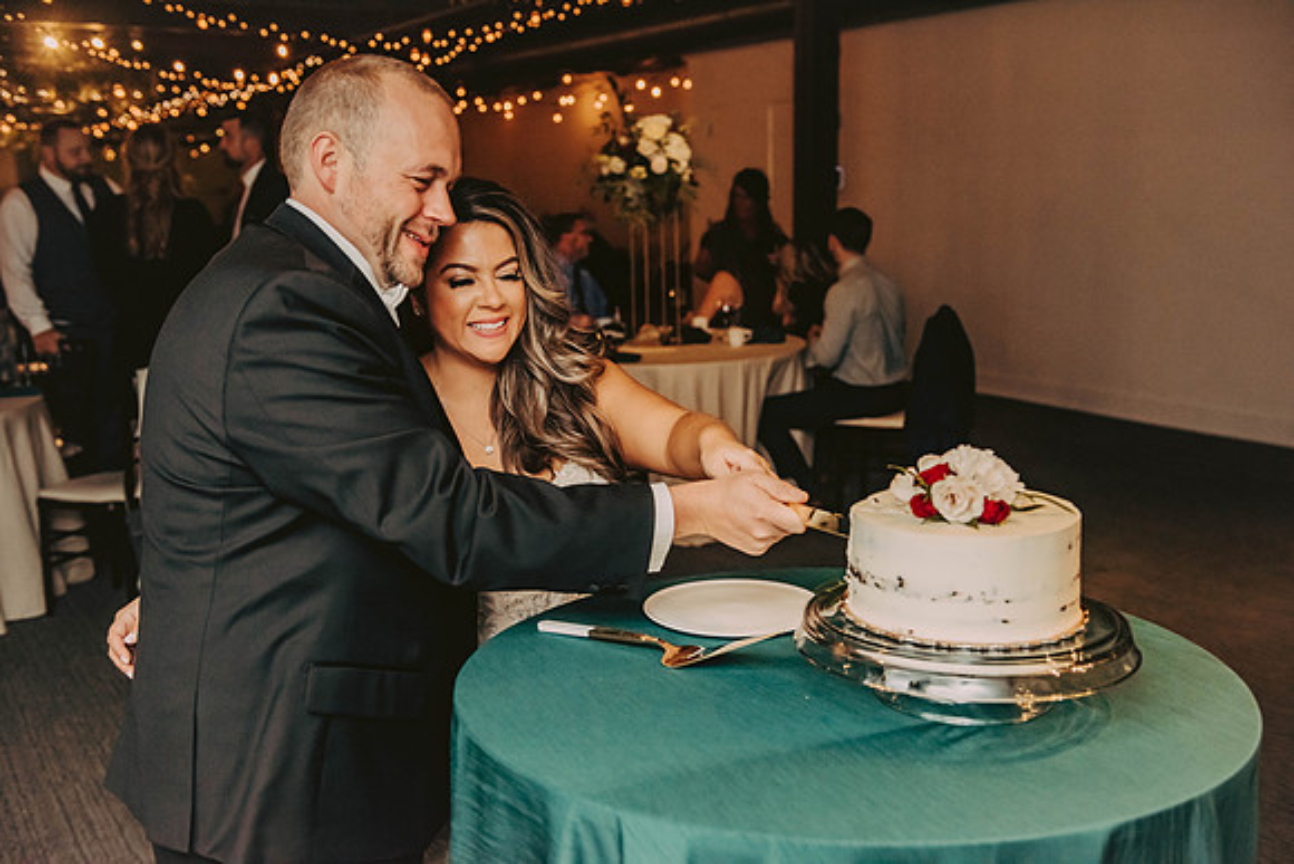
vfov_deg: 35.1
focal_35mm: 38
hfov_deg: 50.7
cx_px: 647
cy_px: 432
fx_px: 1366
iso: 2000
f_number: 3.5
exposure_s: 1/200
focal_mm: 38
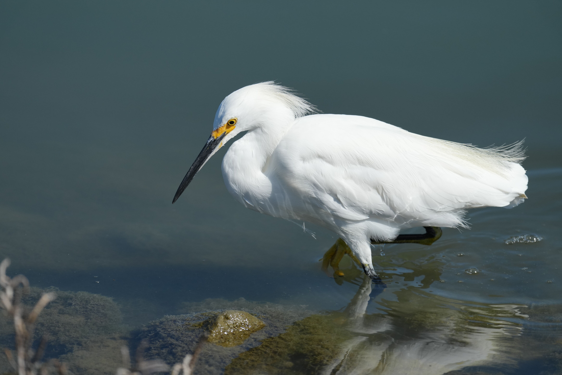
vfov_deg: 2.5
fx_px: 8742
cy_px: 188
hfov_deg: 3.7
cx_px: 281
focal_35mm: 560
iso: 500
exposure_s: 1/2500
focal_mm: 560
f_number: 6.3
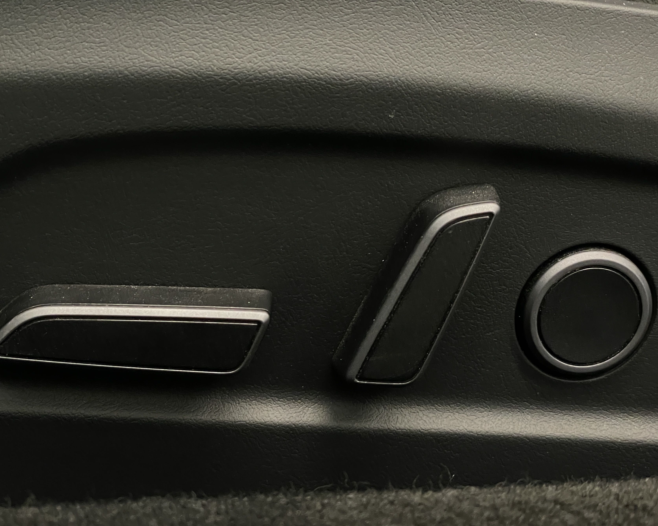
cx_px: 295
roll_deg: -2.7
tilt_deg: -15.6
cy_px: 296
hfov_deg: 30.9
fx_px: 1188
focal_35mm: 61
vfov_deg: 25.0
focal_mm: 6
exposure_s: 1/50
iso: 800
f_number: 2
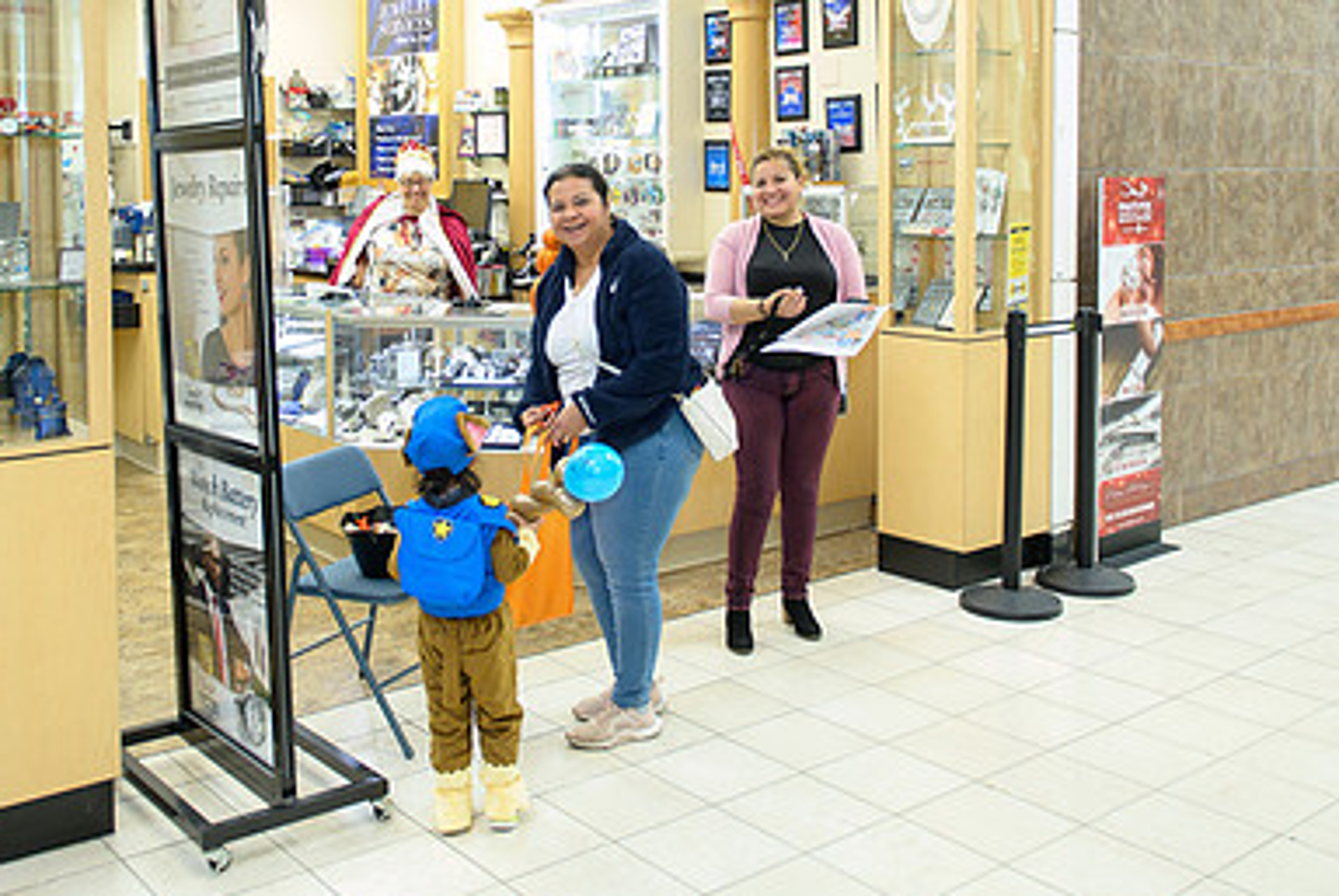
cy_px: 228
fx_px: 1415
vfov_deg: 34.4
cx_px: 600
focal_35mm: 38
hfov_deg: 50.6
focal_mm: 24
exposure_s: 1/200
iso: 1250
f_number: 3.2
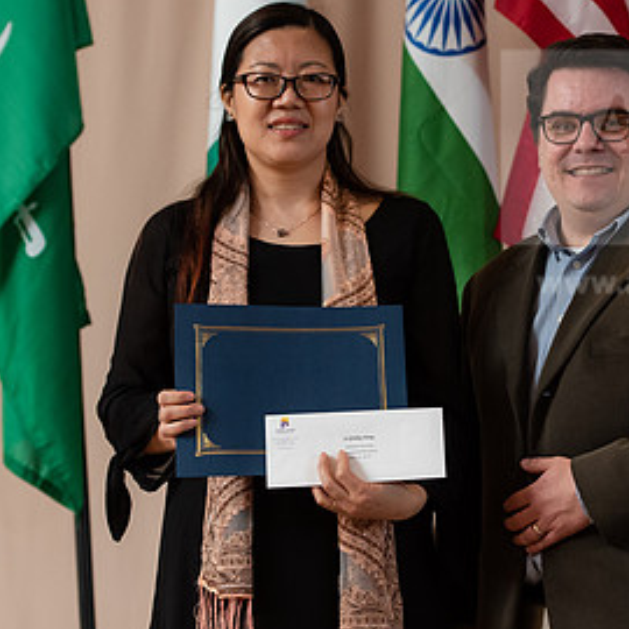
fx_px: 3001
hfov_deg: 11.9
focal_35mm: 146
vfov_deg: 12.0
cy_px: 332
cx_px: 431
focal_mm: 80
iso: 2000
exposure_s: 1/200
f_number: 4.5
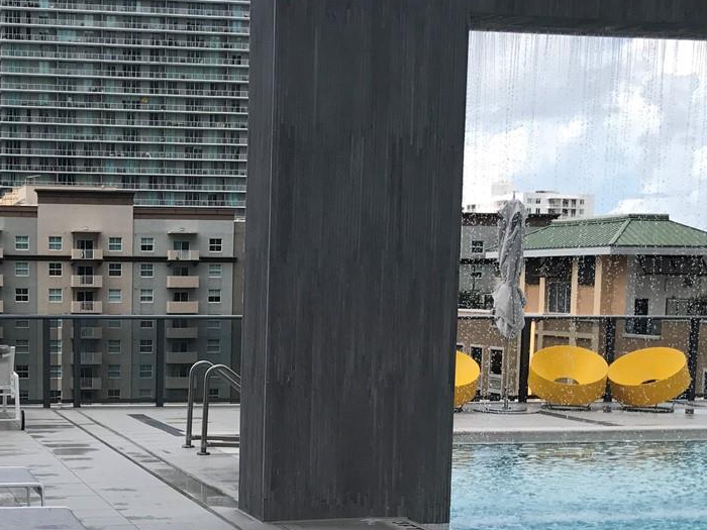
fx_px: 1307
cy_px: 436
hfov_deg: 29.3
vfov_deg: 22.6
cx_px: 102
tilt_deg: -7.0
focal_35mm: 64
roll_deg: -0.2
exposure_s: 1/1996
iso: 20
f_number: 1.8
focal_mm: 3.99
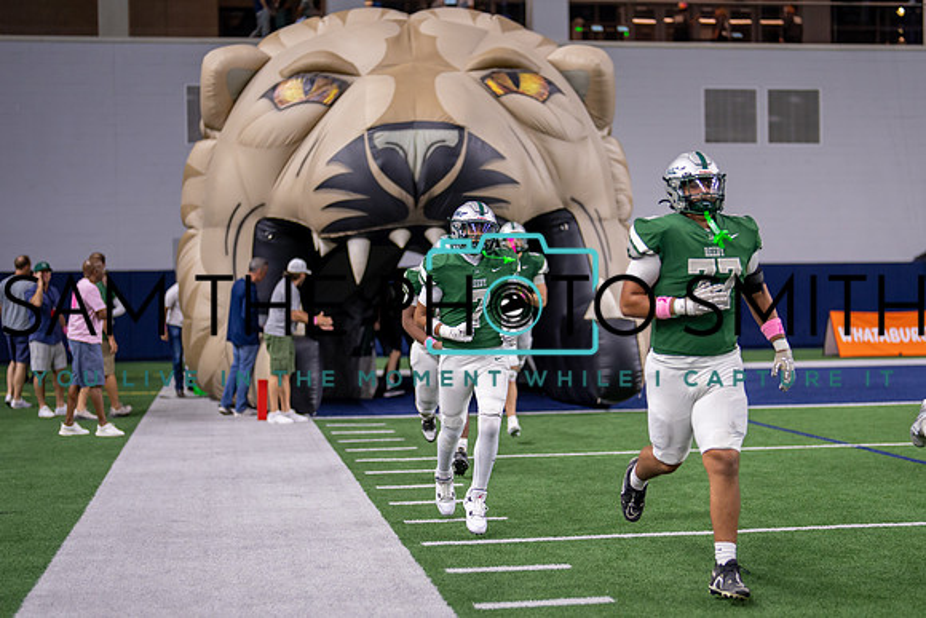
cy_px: 348
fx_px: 1701
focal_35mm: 66
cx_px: 480
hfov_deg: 30.4
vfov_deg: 20.6
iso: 500
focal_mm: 50
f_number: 1.2
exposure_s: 1/1000
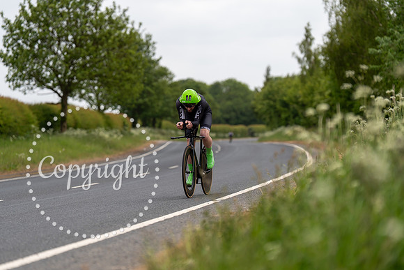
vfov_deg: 10.2
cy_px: 135
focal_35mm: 135
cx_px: 202
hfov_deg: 15.2
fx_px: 1515
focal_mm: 135
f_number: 3.2
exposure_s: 1/1250
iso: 125
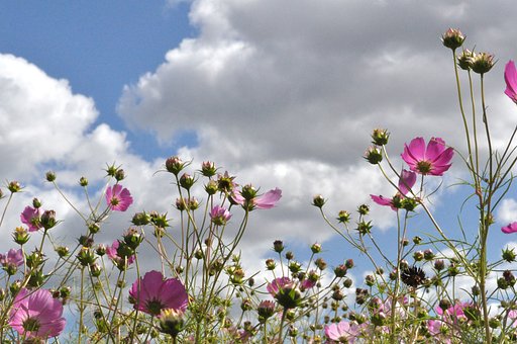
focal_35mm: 82
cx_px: 258
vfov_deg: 16.5
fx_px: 1183
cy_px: 172
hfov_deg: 24.6
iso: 3200
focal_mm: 55
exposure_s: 1/2500
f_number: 25
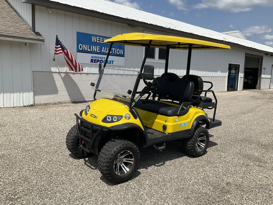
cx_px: 136
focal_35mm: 29
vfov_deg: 48.3
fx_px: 229
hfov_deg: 61.6
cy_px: 102
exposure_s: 1/3125
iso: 25
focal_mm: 3
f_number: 1.8
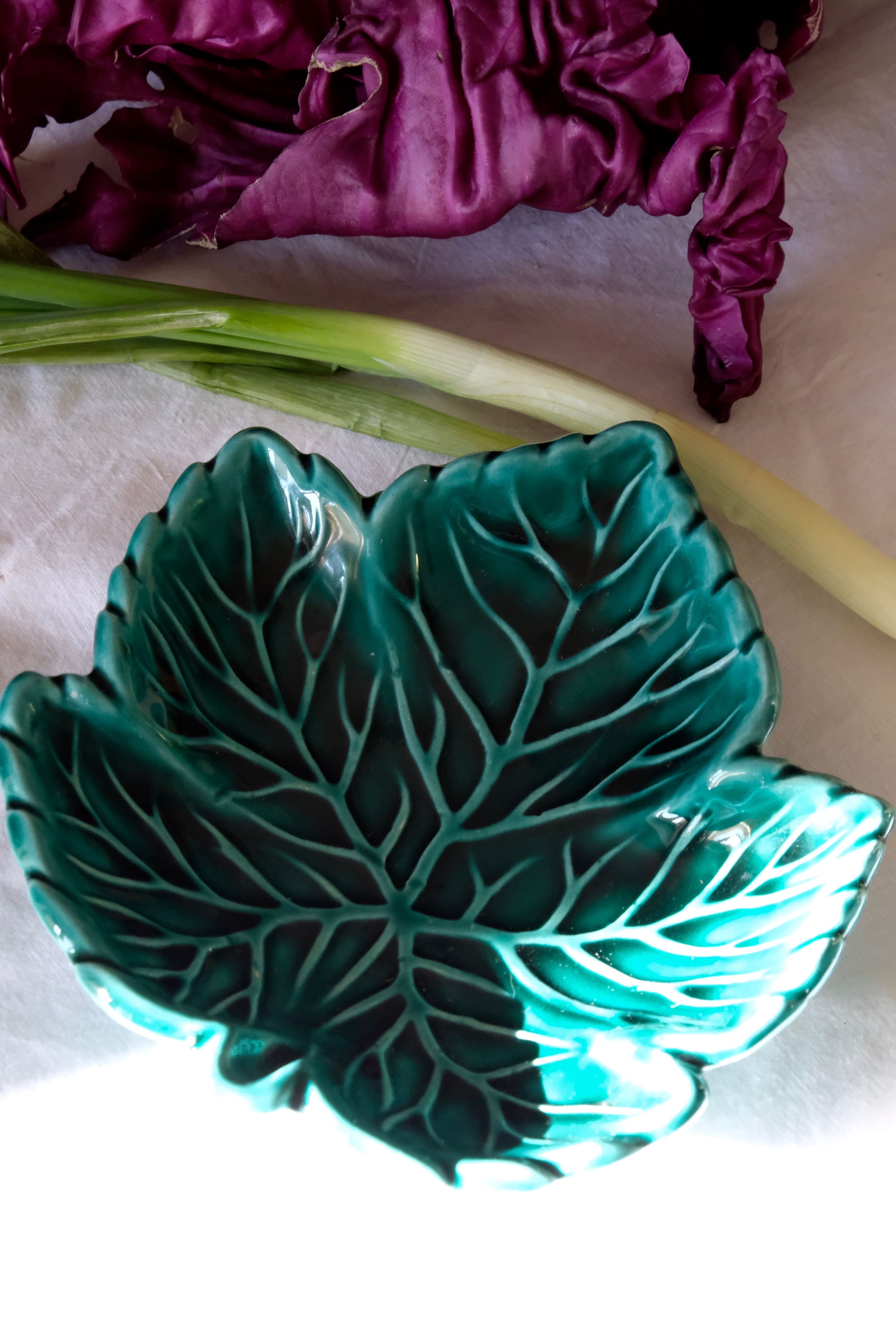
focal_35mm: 83
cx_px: 448
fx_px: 3098
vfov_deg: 24.5
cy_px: 672
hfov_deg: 16.5
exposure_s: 1/125
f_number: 10
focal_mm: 55
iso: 4000
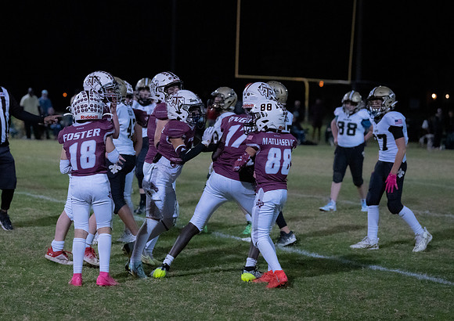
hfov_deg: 17.0
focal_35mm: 118
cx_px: 164
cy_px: 140
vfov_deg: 12.1
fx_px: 1518
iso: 10000
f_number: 2.8
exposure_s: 1/1000
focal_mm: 85
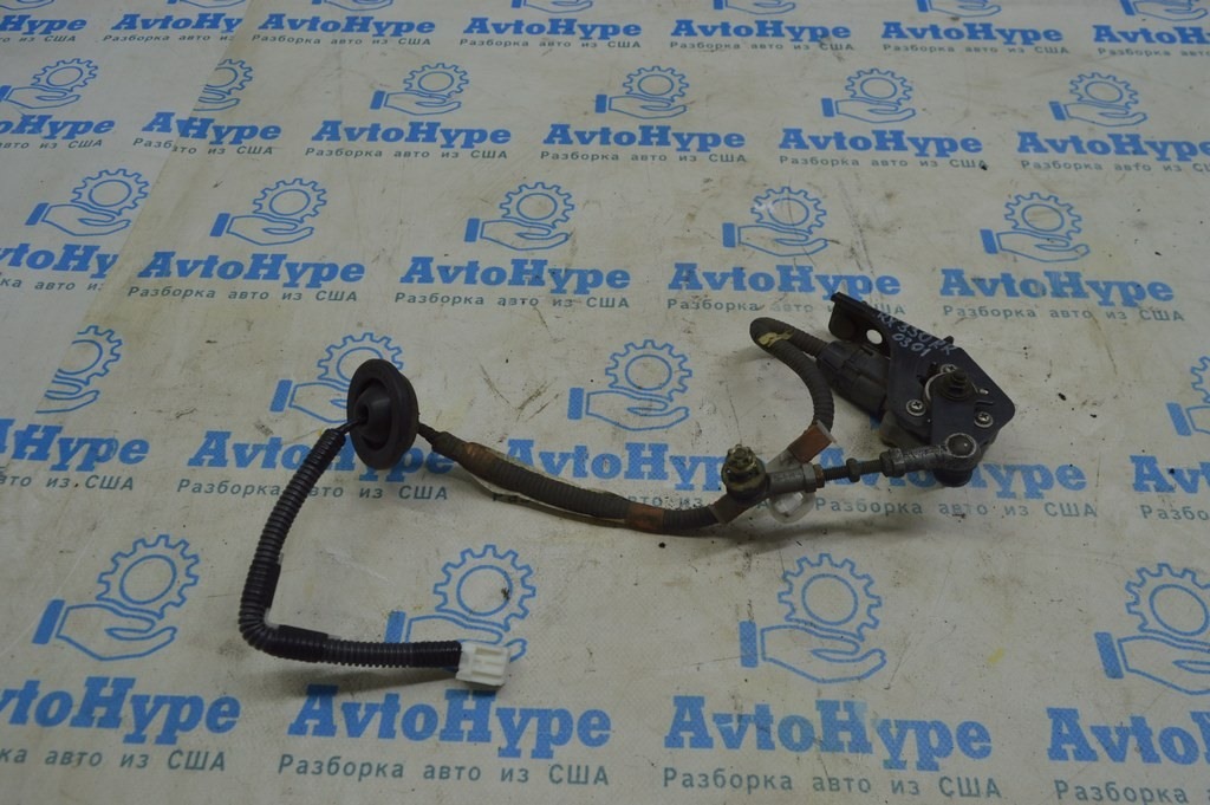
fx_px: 907
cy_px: 402
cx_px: 605
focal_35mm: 27
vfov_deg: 47.9
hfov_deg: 67.4
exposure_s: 1/50
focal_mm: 18
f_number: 7.1
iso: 400
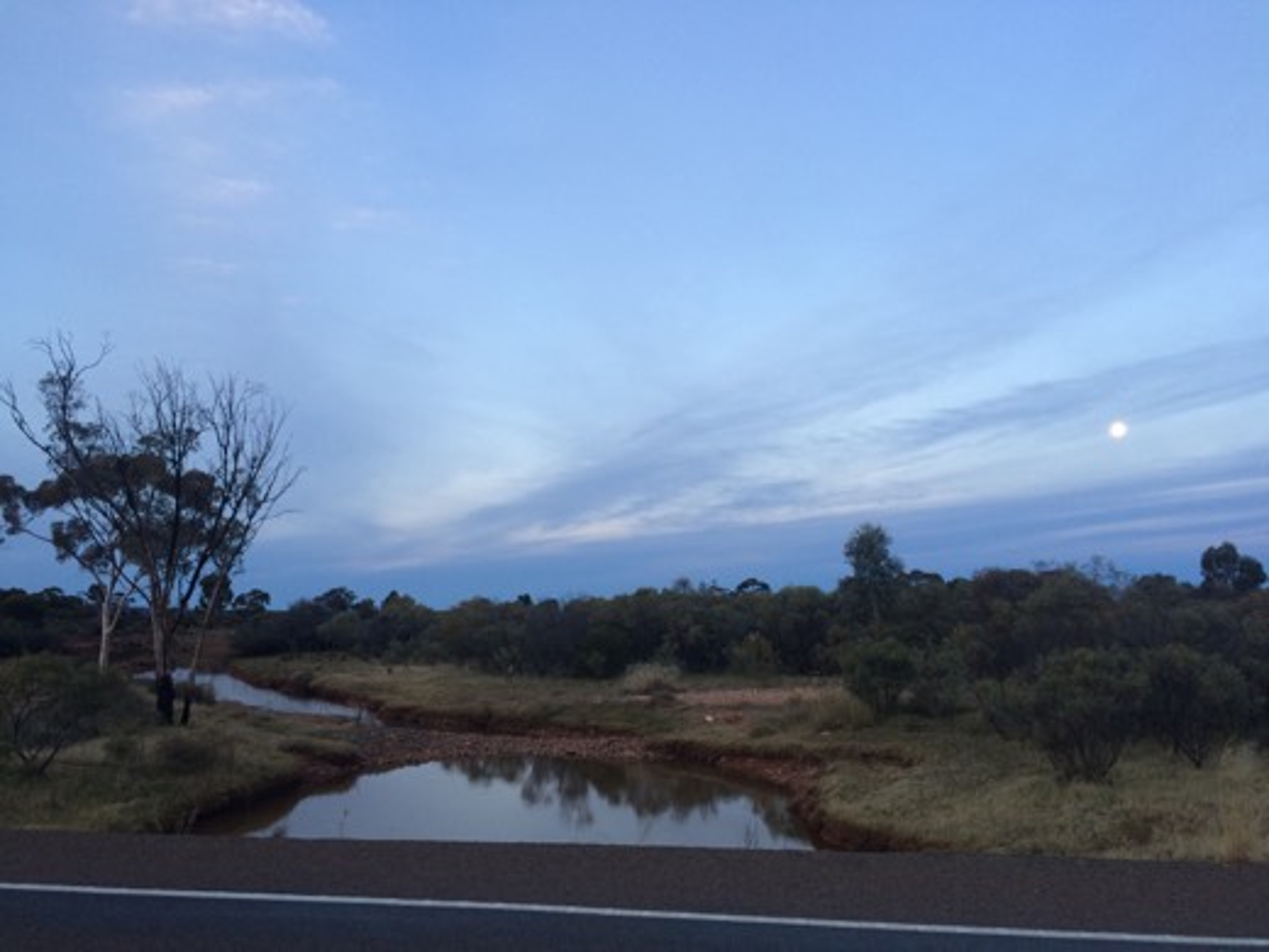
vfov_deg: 48.2
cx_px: 634
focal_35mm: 29
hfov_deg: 61.7
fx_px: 1063
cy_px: 476
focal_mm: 4.15
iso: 40
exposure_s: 1/40
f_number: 2.2
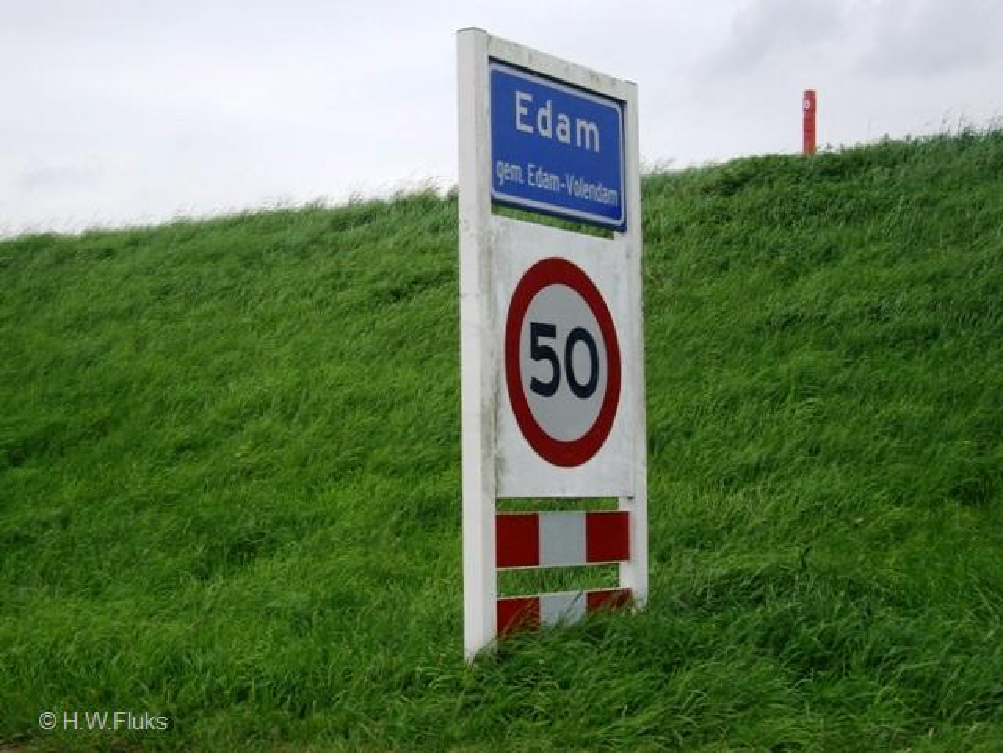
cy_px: 376
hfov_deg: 49.0
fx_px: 1101
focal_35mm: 38
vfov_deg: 37.7
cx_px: 502
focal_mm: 7.9
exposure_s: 1/320
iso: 64
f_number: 2.8
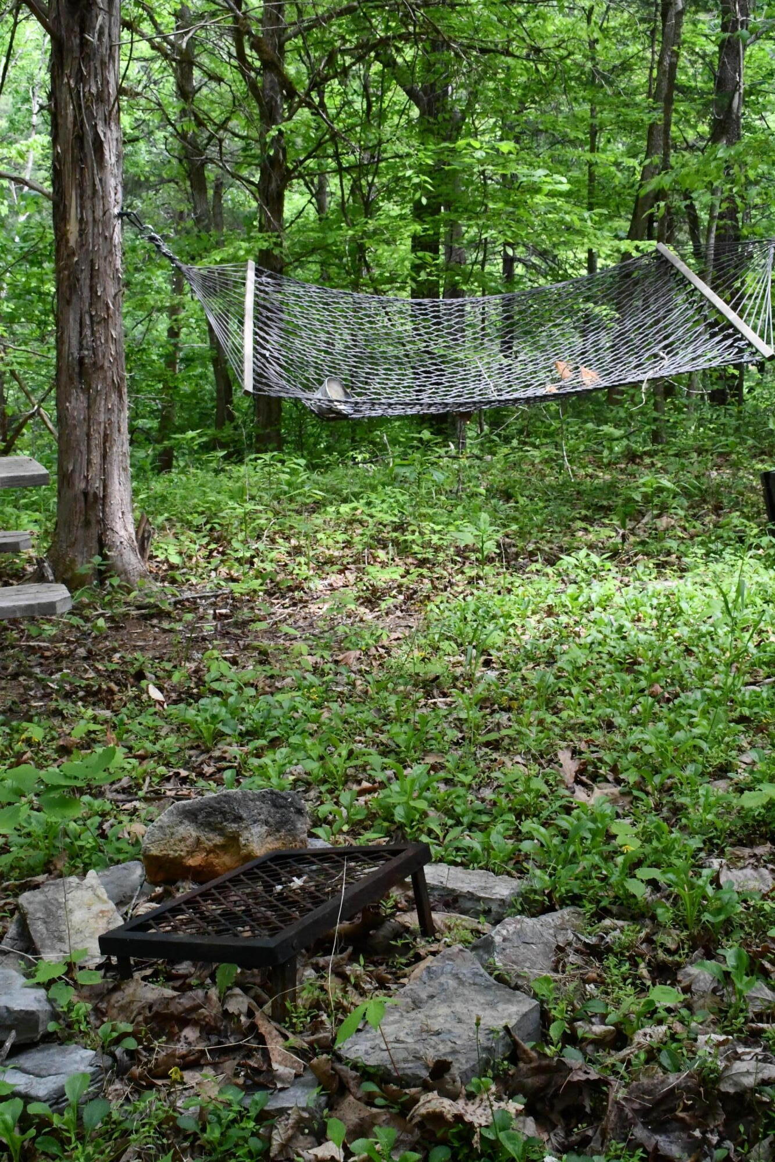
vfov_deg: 46.4
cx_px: 388
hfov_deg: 31.9
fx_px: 1356
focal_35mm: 42
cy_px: 581
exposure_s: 1/1000
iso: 8000
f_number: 16
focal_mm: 28
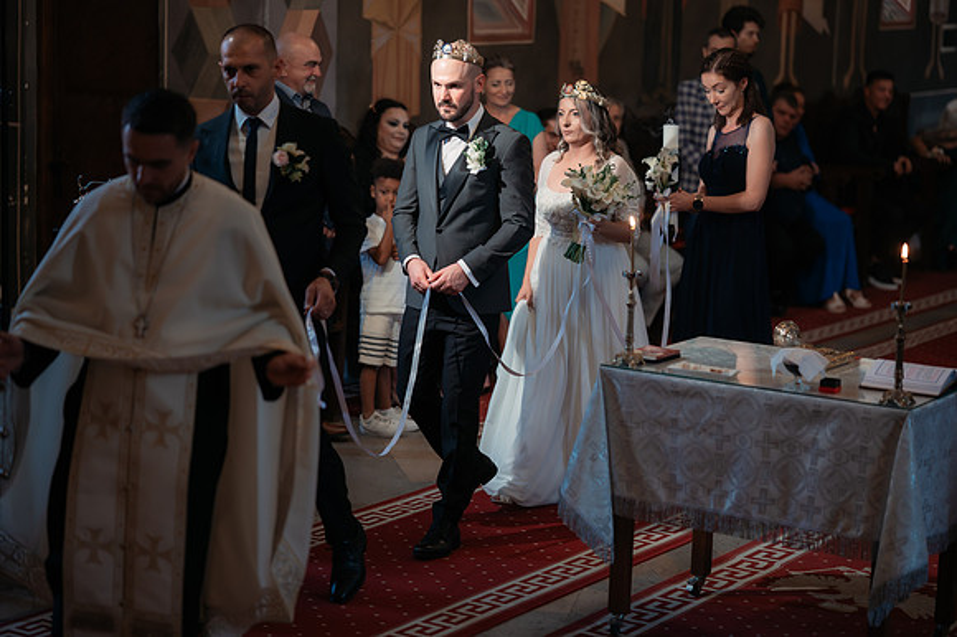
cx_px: 478
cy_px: 318
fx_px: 2258
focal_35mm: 85
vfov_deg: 16.1
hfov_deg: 23.9
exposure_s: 1/250
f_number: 1.8
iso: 1600
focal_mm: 85
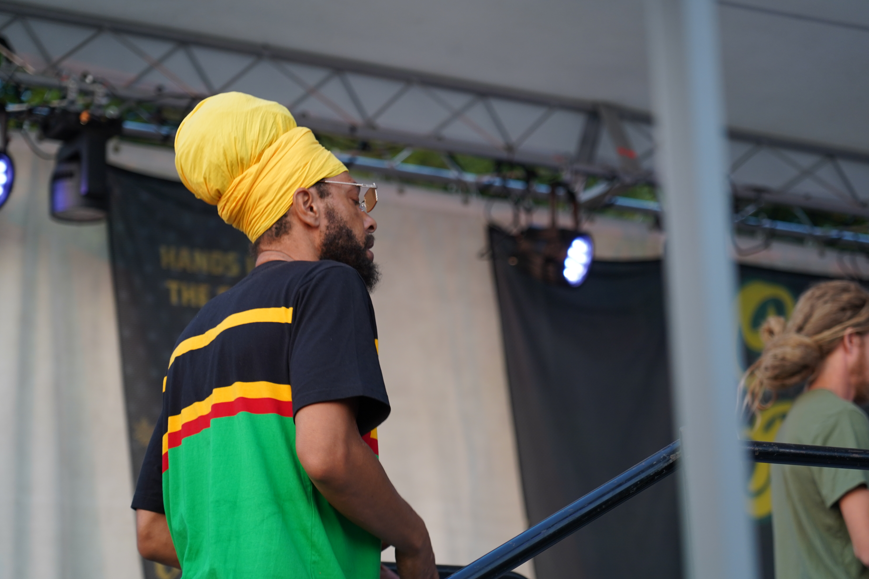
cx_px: 433
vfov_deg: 12.9
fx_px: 2559
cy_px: 291
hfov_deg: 19.3
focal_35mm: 106
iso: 640
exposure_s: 1/160
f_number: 4
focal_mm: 105
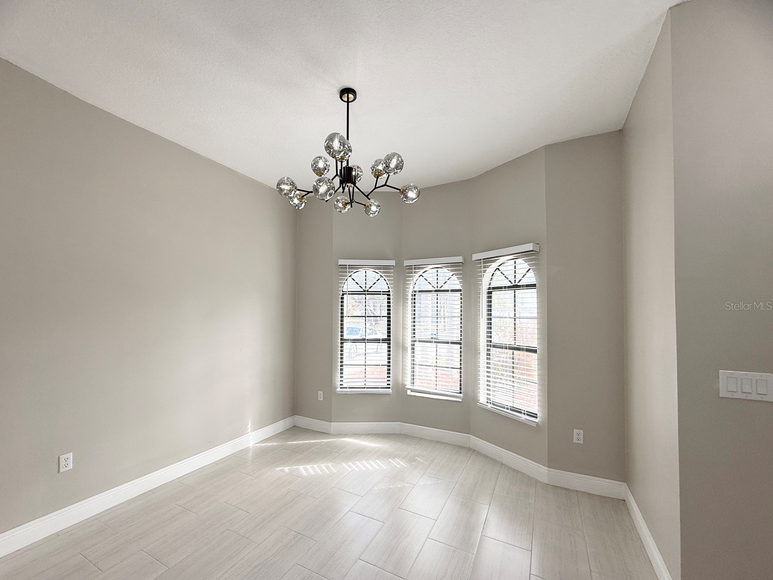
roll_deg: -0.3
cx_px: 360
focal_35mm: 15
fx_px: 335
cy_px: 306
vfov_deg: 81.7
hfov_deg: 98.0
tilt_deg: +2.2
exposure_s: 1/120
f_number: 2.2
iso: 50
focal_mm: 2.22
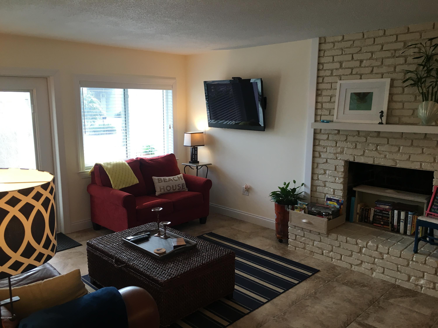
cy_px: 164
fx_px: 367
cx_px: 219
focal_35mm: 29
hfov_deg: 61.7
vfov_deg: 48.2
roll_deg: +0.3
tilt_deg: -9.6
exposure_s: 1/30
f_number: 2.2
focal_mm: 4.15
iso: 32
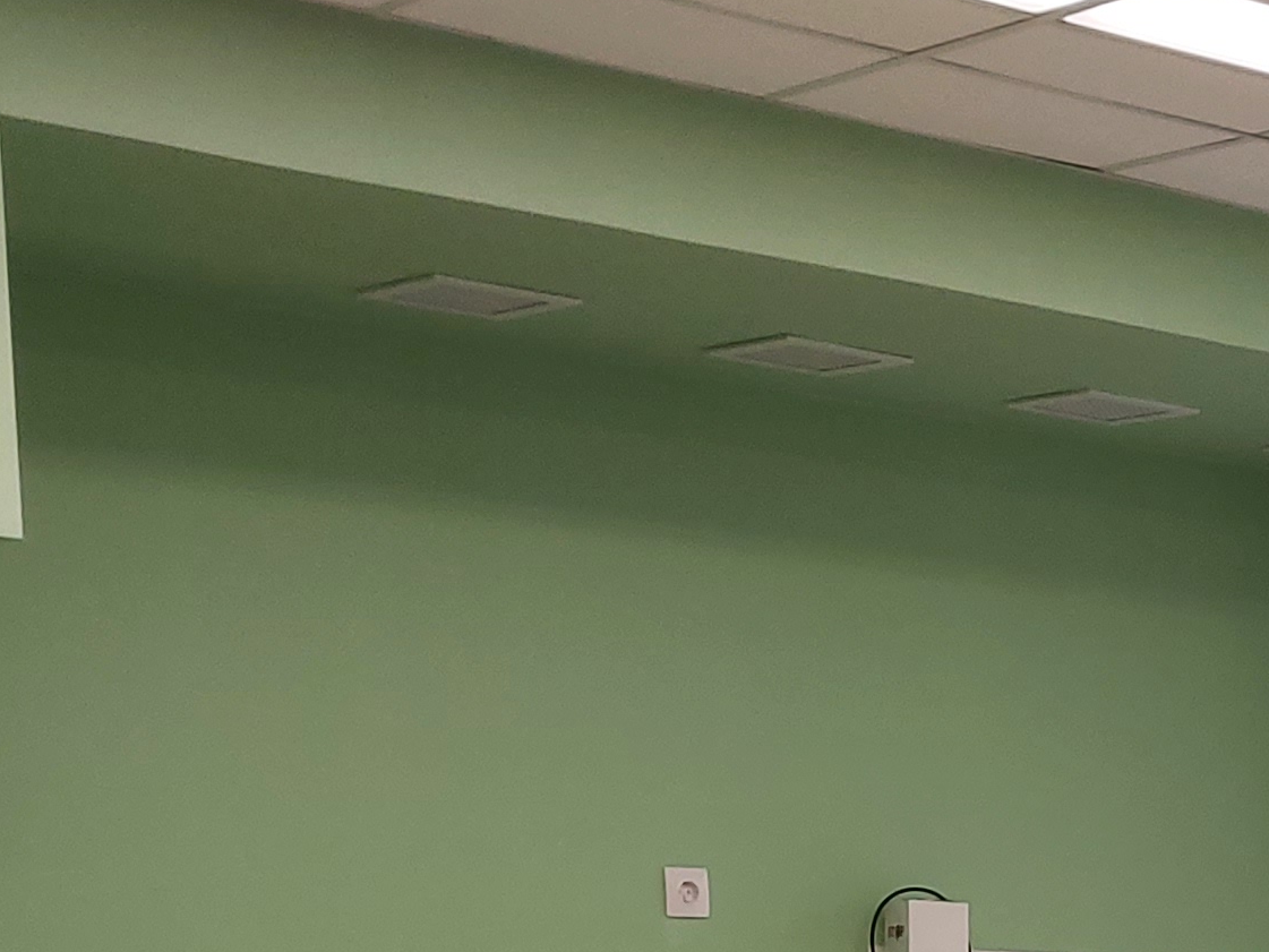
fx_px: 3630
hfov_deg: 18.5
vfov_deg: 13.6
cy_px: 1640
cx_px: 1615
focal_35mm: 99
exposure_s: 1/100
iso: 50
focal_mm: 5.23
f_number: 1.8
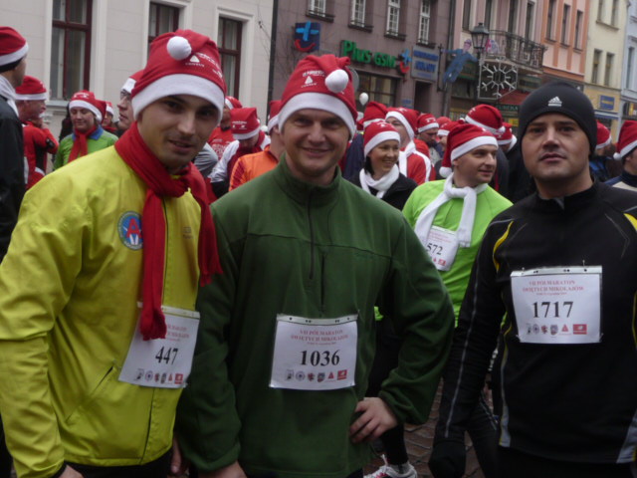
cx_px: 318
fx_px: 920
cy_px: 239
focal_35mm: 50
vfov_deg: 29.1
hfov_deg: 38.2
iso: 100
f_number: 3.4
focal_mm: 5
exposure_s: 1/60
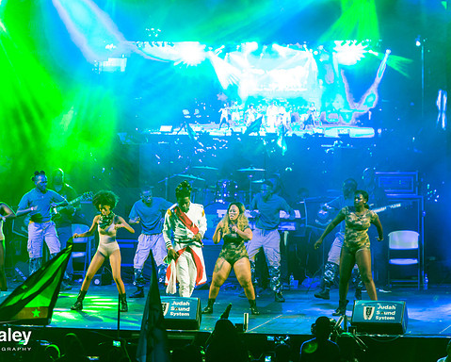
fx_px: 3941
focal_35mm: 295
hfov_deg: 6.5
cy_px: 181
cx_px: 220
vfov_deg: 5.3
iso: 2500
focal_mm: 260
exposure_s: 1/200
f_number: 5.6
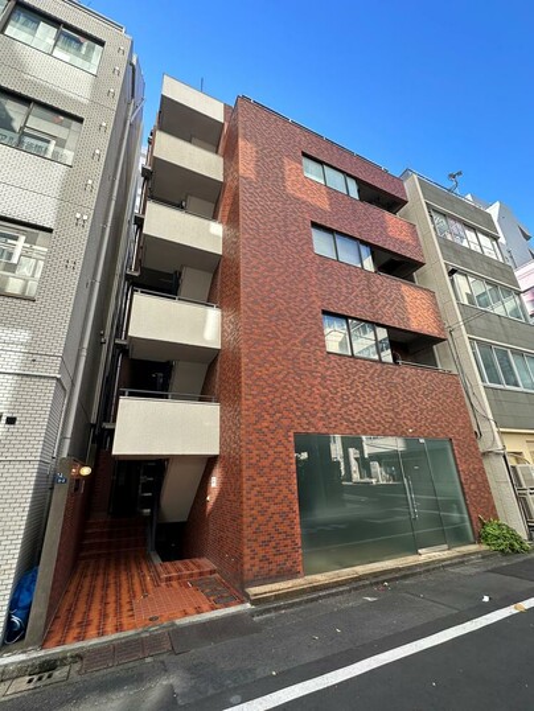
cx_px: 267
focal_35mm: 14
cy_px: 356
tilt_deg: +24.3
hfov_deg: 85.7
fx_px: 288
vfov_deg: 102.0
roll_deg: +1.2
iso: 40
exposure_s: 1/174
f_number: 2.2
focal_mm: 2.22
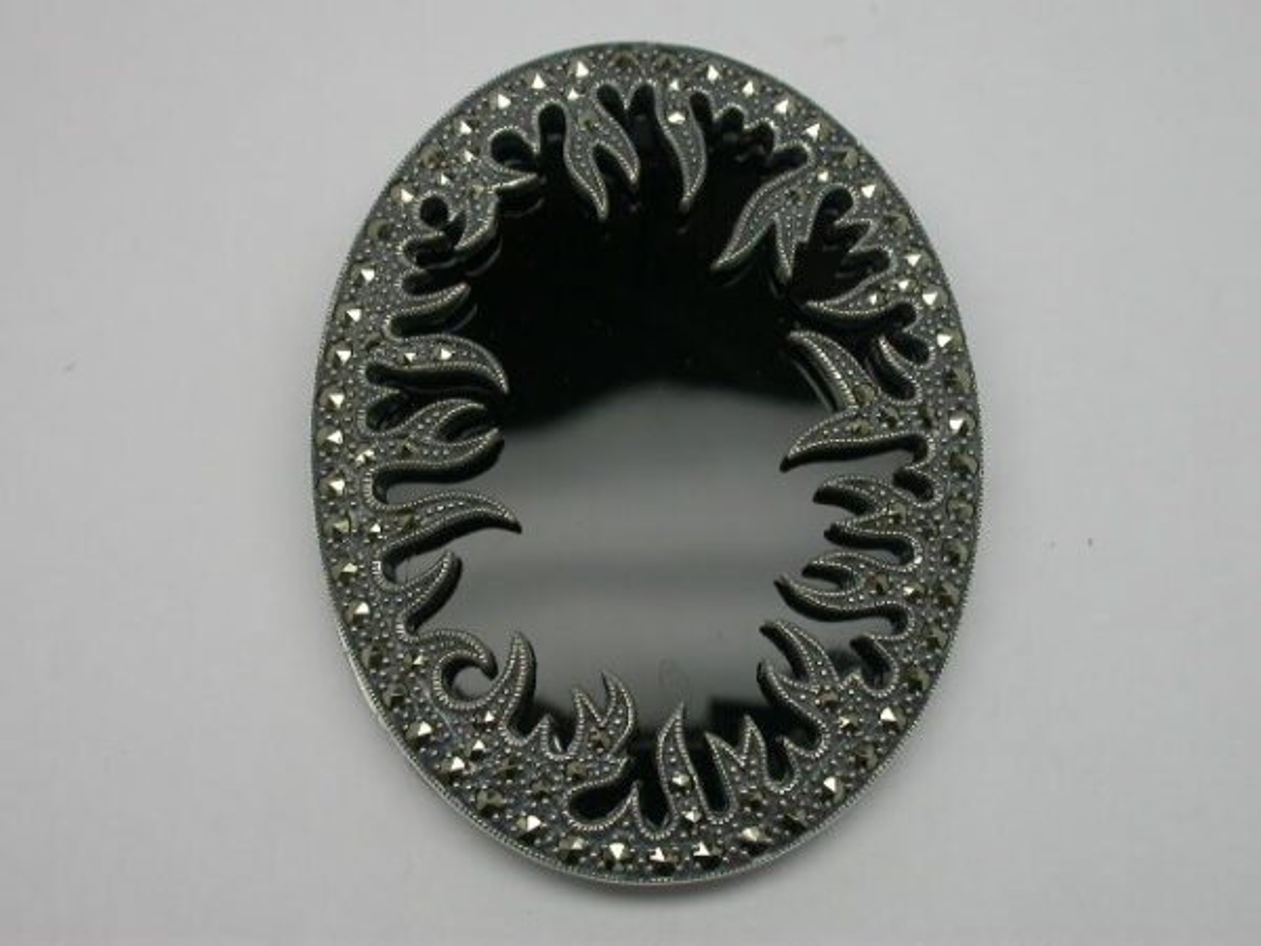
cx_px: 630
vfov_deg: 17.4
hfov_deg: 23.0
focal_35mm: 85
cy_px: 473
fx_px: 3096
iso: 100
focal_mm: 17.7
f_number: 6.5
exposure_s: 1/39.2
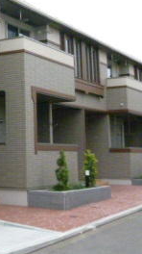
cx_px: -88
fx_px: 497
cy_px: 79
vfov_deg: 28.4
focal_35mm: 74
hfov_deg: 14.8
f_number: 9
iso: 800
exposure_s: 1/640
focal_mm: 5
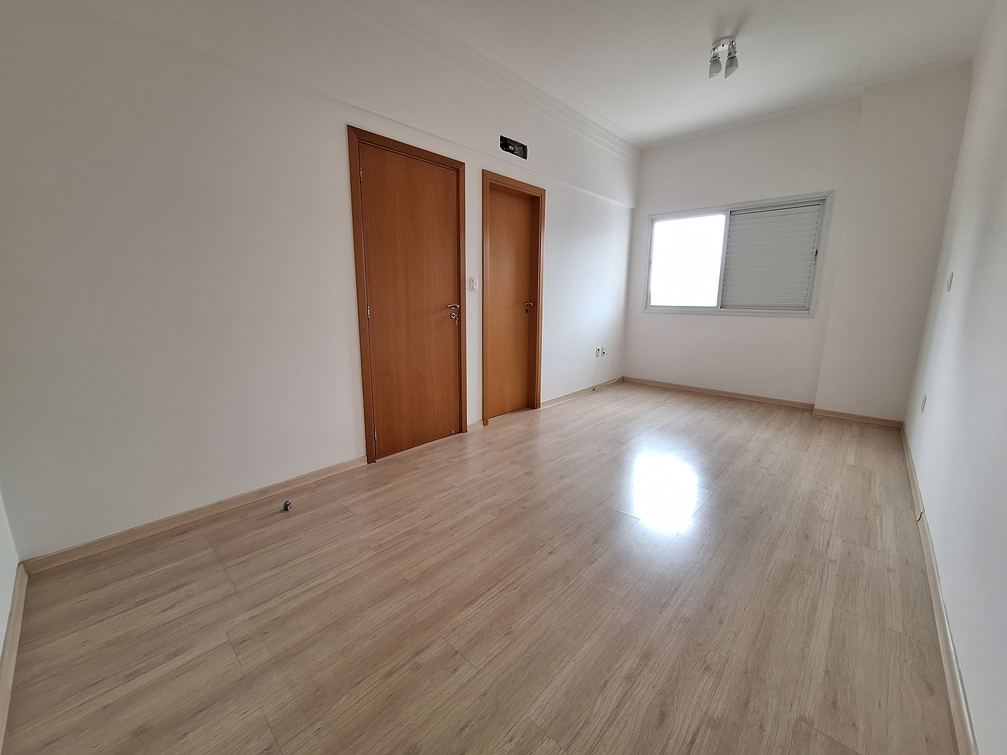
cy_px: 378
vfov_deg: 89.9
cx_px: 504
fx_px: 378
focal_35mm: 13
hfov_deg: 106.2
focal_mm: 1.74
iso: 100
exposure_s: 1/40
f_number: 2.2
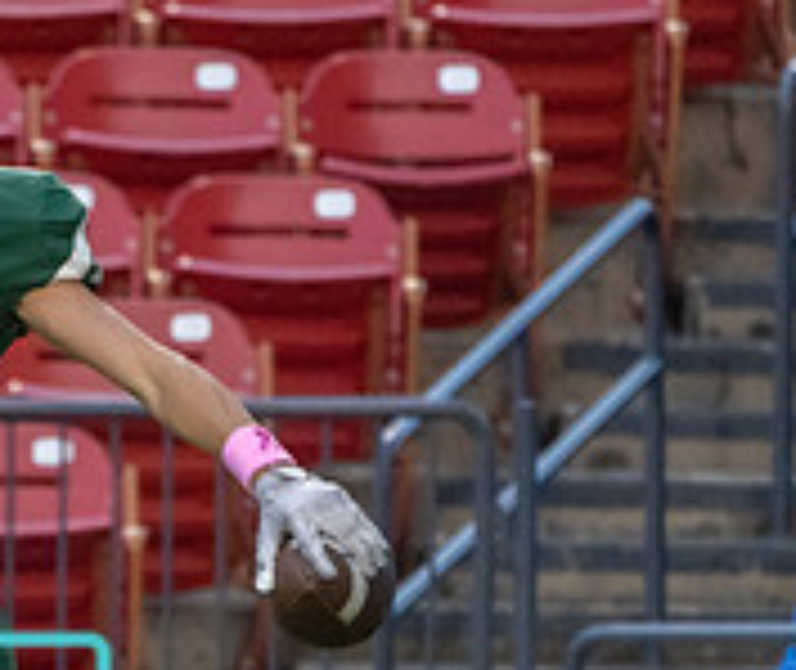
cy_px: 757
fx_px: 36142
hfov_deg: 1.3
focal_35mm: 1503
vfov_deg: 1.1
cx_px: -93
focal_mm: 400
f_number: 5.6
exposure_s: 1/1250
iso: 5000
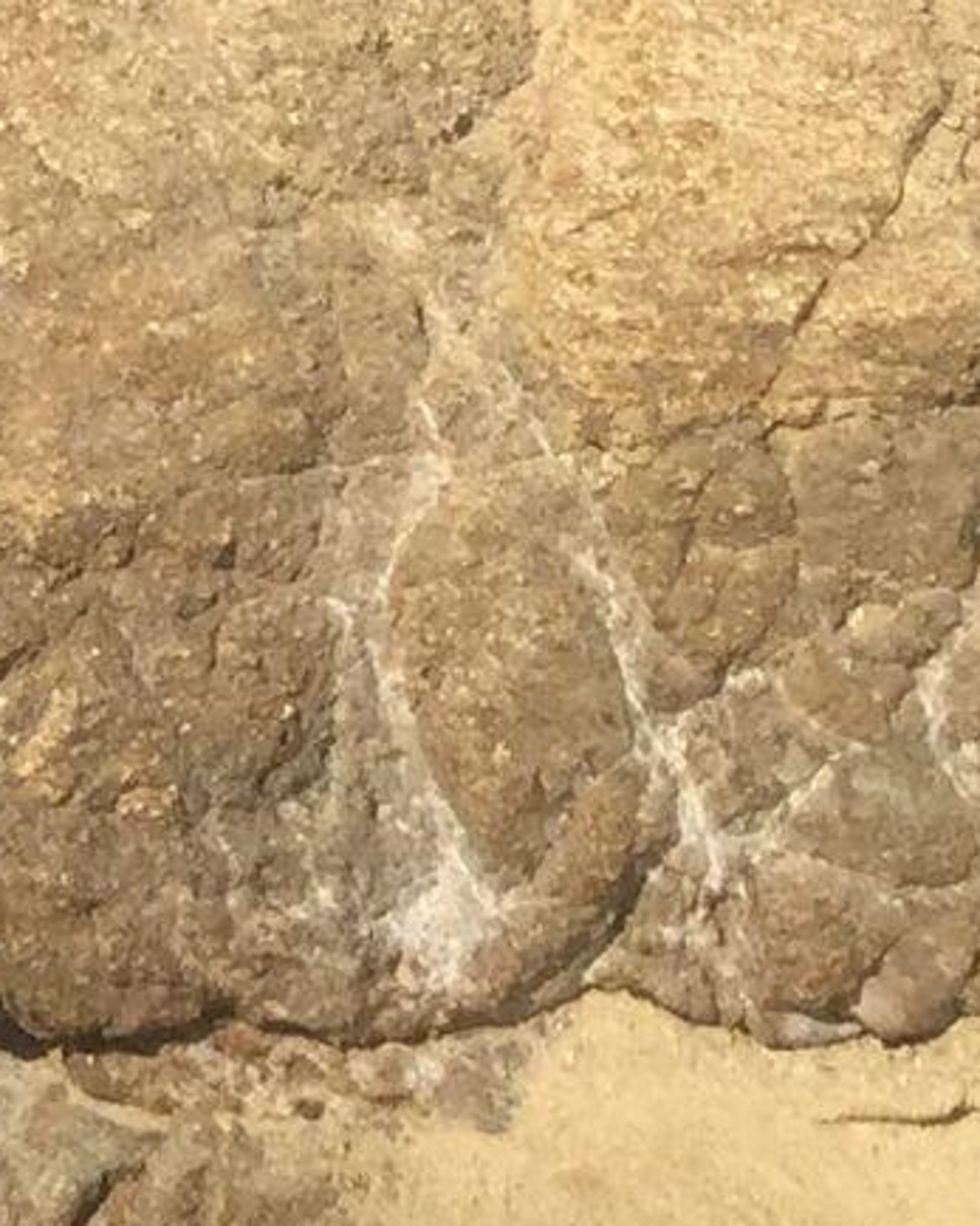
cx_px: -311
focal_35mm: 167
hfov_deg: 9.1
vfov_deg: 9.6
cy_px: -2105
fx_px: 6057
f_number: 2.2
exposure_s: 1/3049
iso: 32
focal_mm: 4.15
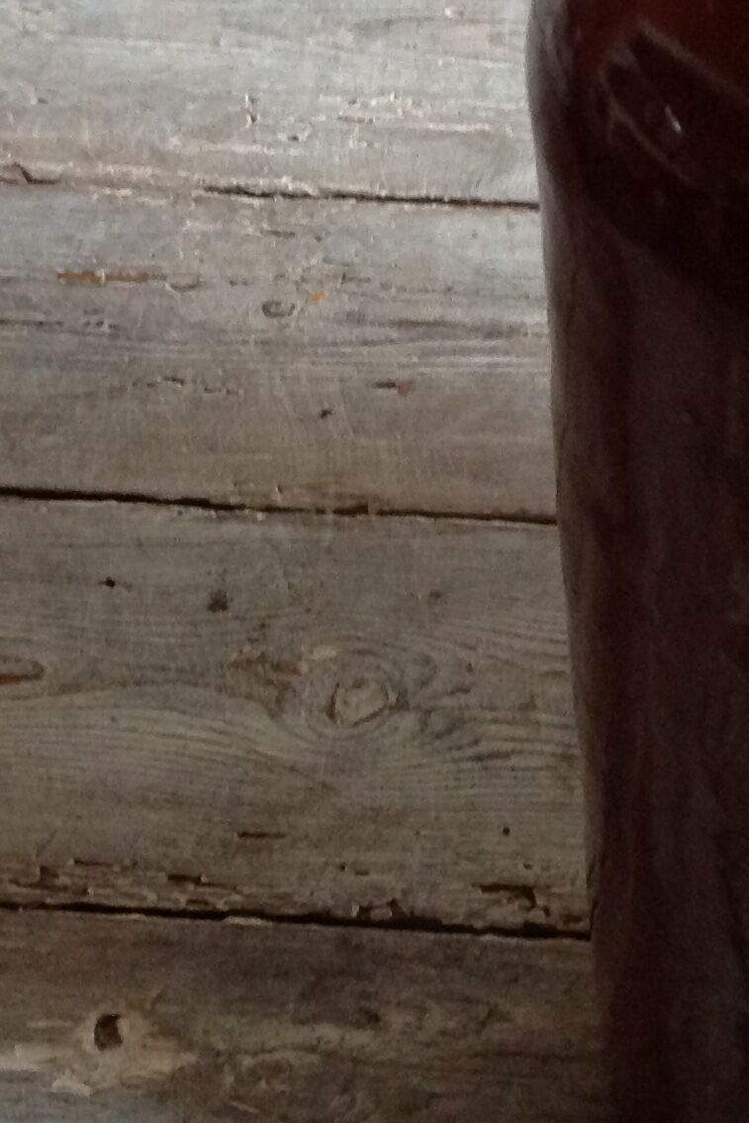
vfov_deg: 24.4
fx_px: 2589
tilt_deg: -47.9
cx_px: 728
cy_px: 432
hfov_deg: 16.2
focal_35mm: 83
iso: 250
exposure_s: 1/15
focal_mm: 4.28
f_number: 2.4
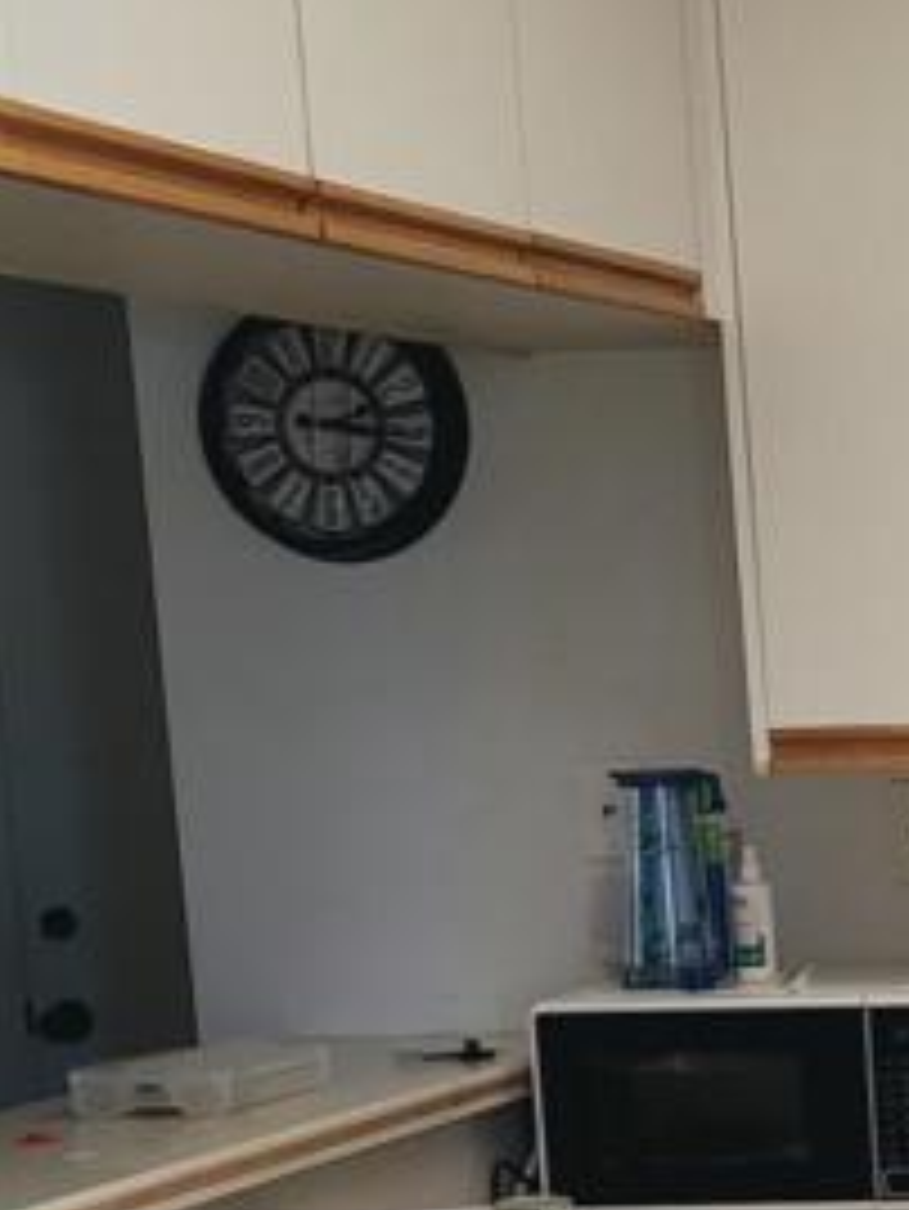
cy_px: 1138
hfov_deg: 13.2
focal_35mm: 99
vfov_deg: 19.4
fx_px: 3464
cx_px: 1719
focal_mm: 5.4
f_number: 1.8
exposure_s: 1/120
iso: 100
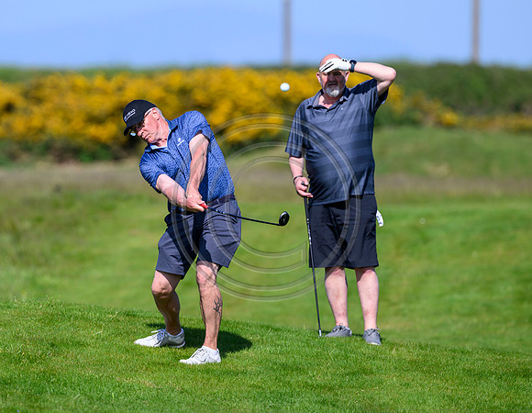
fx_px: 7470
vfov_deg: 3.2
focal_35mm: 480
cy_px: 189
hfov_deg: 4.1
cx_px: 196
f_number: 4.5
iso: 500
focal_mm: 400
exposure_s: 1/5000
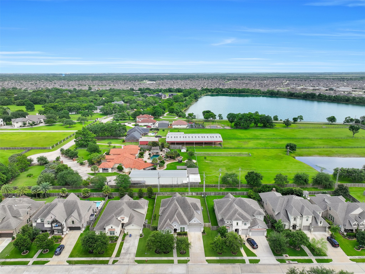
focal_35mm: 24
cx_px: 182
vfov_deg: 56.8
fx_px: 253
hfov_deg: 71.6
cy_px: 137
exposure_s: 1/500
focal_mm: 12.29
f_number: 4
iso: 100
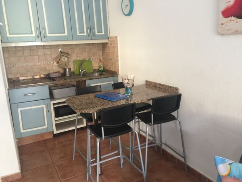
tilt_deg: -12.8
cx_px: 121
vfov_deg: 48.2
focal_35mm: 29
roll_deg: +3.3
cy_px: 91
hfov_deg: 61.7
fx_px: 203
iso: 125
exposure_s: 1/17
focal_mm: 4.15
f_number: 2.2
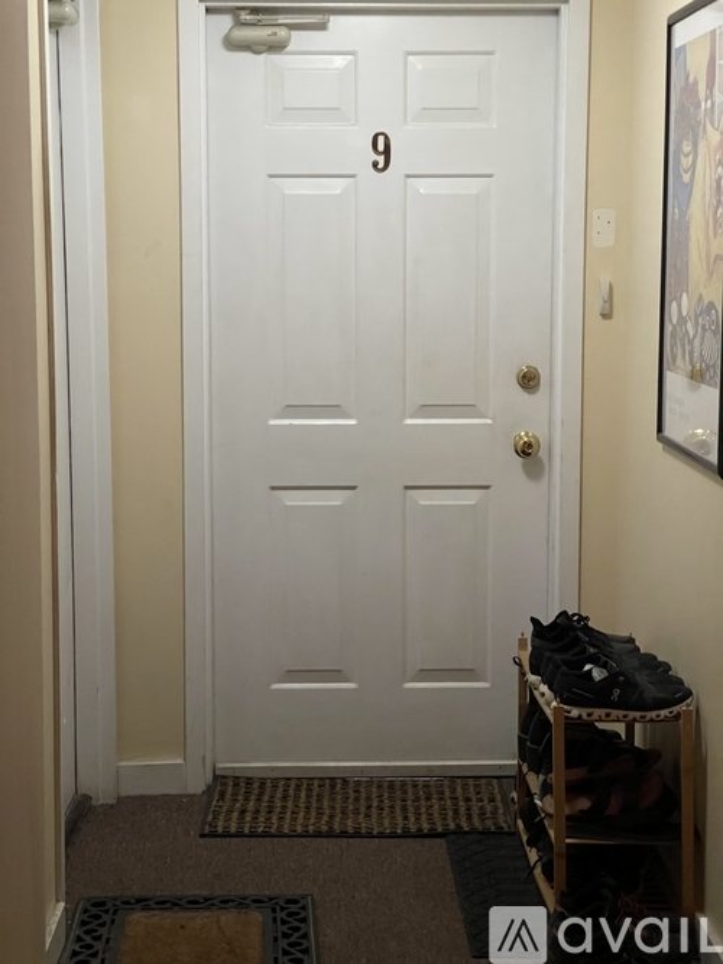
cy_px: 482
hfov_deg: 22.9
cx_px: 362
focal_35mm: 64
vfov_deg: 30.3
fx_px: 1783
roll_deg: -0.1
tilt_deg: -7.4
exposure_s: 1/30
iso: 640
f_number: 2.2
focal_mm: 7.5
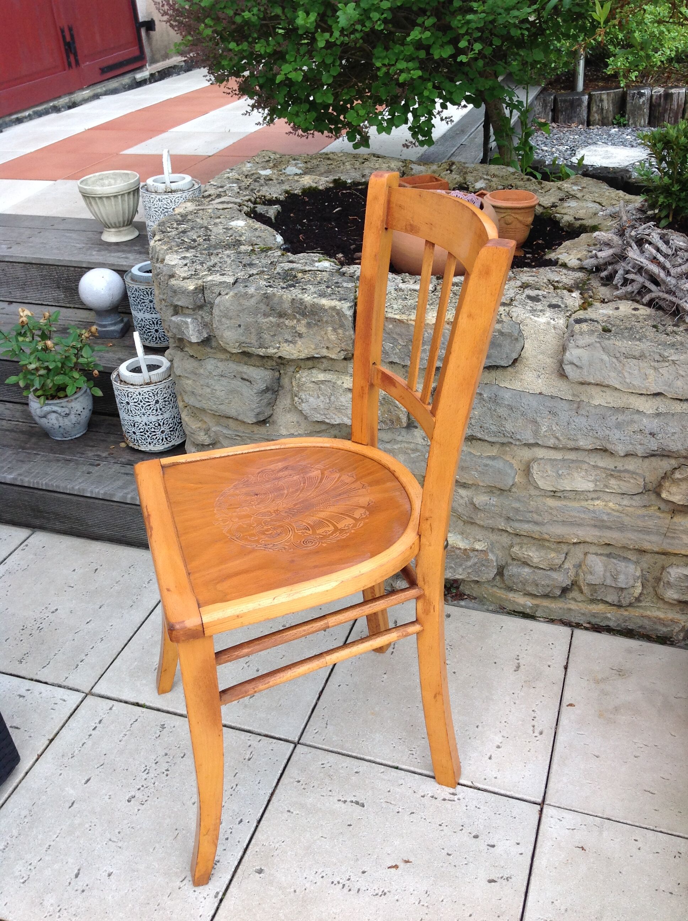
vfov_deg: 52.7
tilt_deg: -31.7
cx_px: 344
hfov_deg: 40.6
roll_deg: +5.5
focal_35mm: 35
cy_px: 460
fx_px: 930
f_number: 2.4
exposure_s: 1/187
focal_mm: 4.28
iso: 50
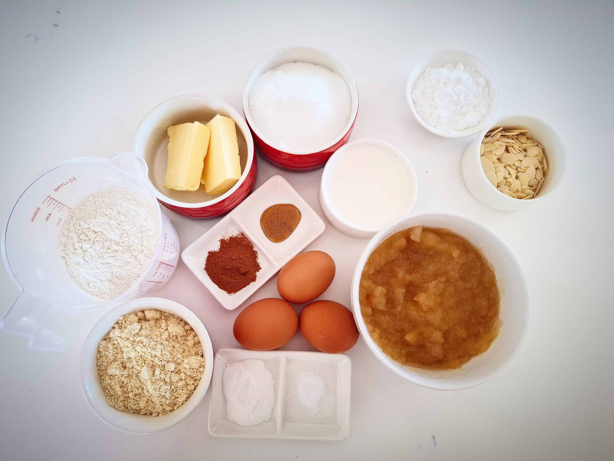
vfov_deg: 58.9
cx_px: 307
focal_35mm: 23
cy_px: 230
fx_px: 408
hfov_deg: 73.9
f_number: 1.8
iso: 200
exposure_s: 1/50
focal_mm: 5.54
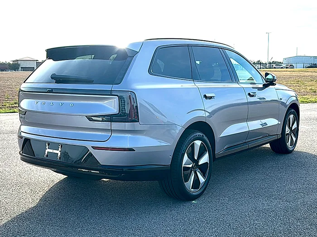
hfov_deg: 51.4
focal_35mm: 36
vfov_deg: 39.7
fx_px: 330
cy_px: 118
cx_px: 158
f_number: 1.78
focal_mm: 6.86
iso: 100
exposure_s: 1/3497
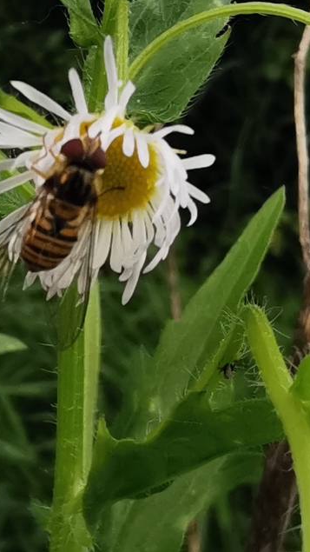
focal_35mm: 89
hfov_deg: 13.6
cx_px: 147
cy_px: 276
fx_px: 1301
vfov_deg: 23.9
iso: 50
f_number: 2.2
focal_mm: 2.26
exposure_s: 1/181
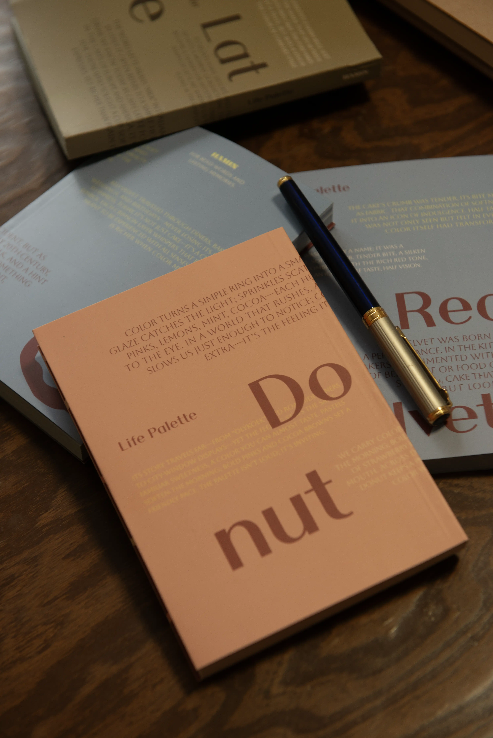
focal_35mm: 70
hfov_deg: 19.5
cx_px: 246
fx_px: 1437
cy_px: 369
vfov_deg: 28.8
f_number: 4
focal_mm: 70
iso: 640
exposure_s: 1/125
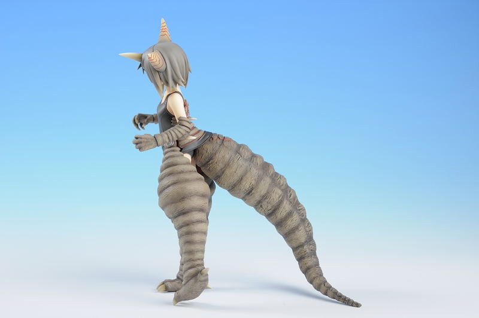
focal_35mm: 85
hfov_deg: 23.9
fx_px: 1130
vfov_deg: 16.0
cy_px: 159
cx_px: 240
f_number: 14
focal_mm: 85
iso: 200
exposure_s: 1/160
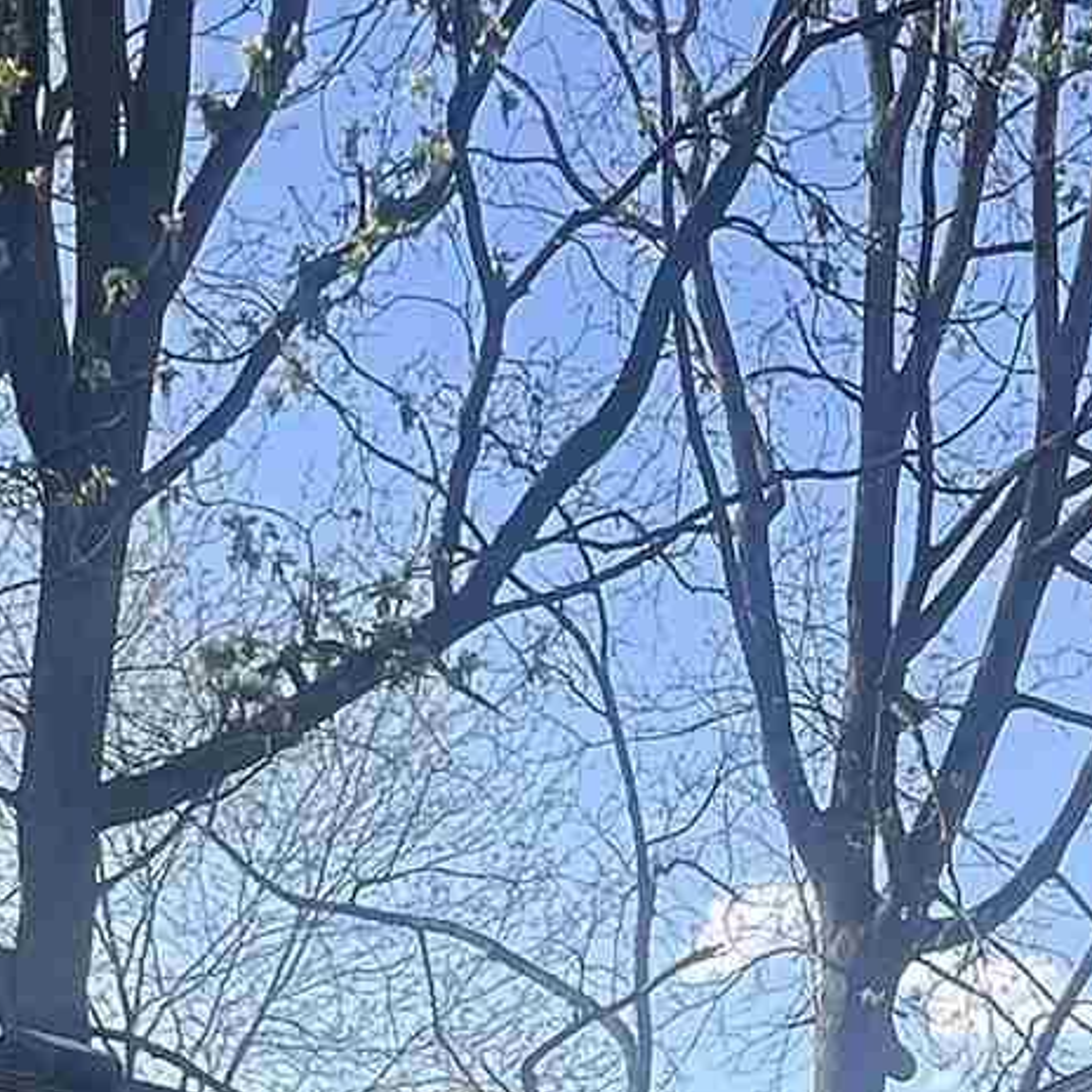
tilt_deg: -3.4
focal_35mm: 76
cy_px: 1899
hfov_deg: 22.6
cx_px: 751
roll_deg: -1.3
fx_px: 2712
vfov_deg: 18.4
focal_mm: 1.57
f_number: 1.8
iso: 32
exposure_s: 1/615
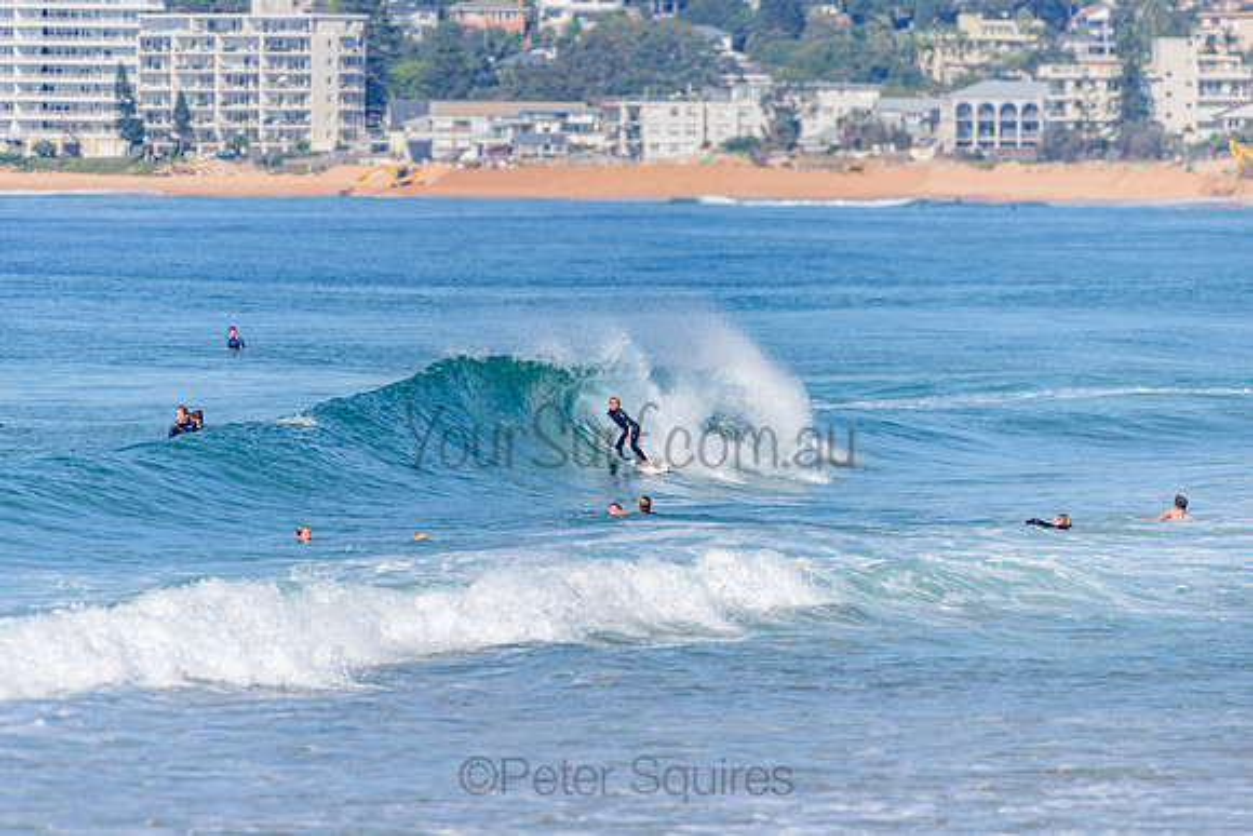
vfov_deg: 2.8
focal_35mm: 500
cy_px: 418
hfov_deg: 4.1
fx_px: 17406
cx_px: 626
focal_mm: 500
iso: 140
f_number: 5.6
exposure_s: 1/2000
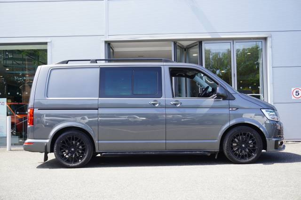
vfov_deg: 30.8
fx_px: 364
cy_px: 100
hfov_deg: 45.0
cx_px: 150
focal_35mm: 44
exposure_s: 1/60
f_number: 5.6
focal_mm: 29
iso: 100
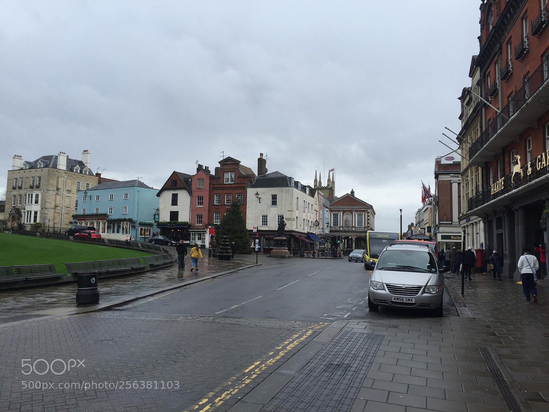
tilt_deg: +5.5
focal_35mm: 29
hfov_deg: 61.7
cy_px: 206
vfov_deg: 48.2
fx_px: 460
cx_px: 274
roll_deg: -1.7
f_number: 2.2
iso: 32
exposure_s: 1/494
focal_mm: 4.15
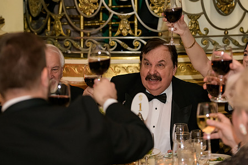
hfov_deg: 15.2
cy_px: 71
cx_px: 151
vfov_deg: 10.2
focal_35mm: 135
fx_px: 930
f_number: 3.2
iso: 1600
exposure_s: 1/125
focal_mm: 105
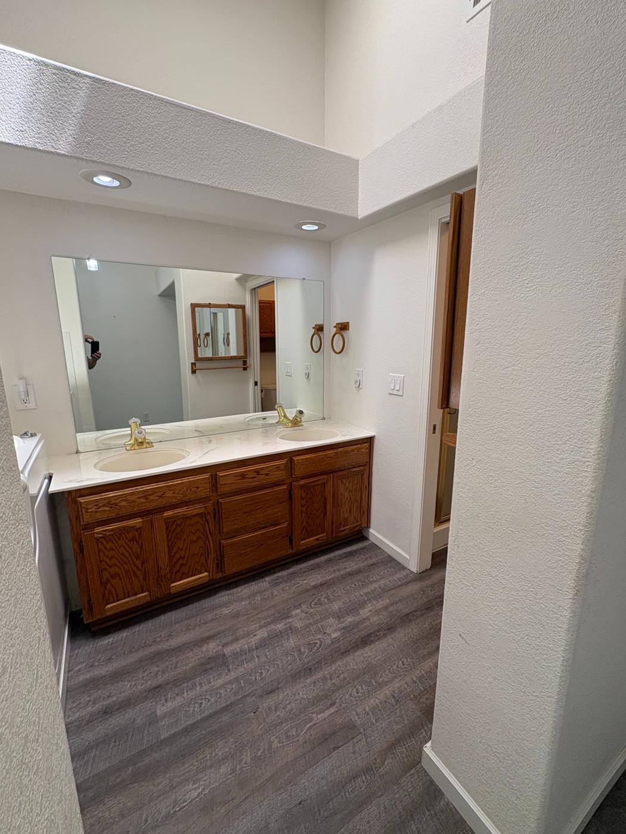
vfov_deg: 98.2
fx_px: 362
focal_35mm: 15
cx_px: 312
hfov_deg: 81.7
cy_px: 413
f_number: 2.2
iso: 125
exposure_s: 1/60
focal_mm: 2.22
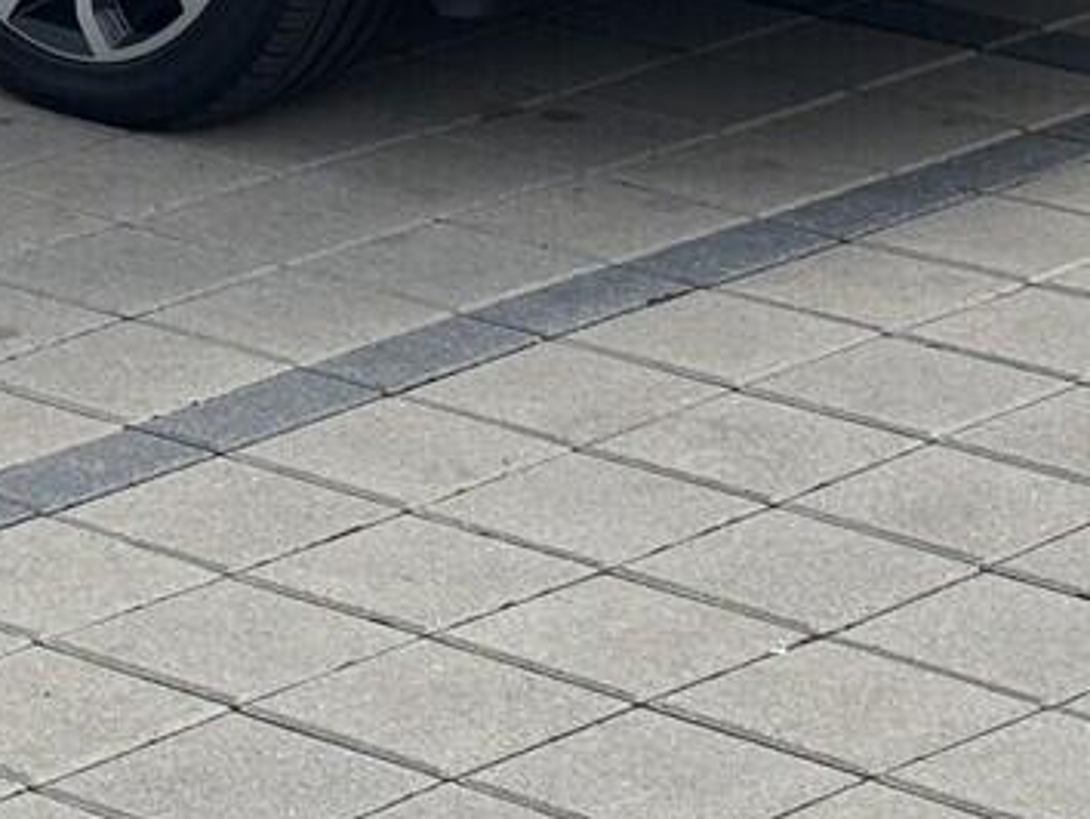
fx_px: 6144
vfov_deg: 7.4
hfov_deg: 10.1
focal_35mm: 195
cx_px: 31
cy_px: -662
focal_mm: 6.76
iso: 64
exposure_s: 1/2179
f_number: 1.78
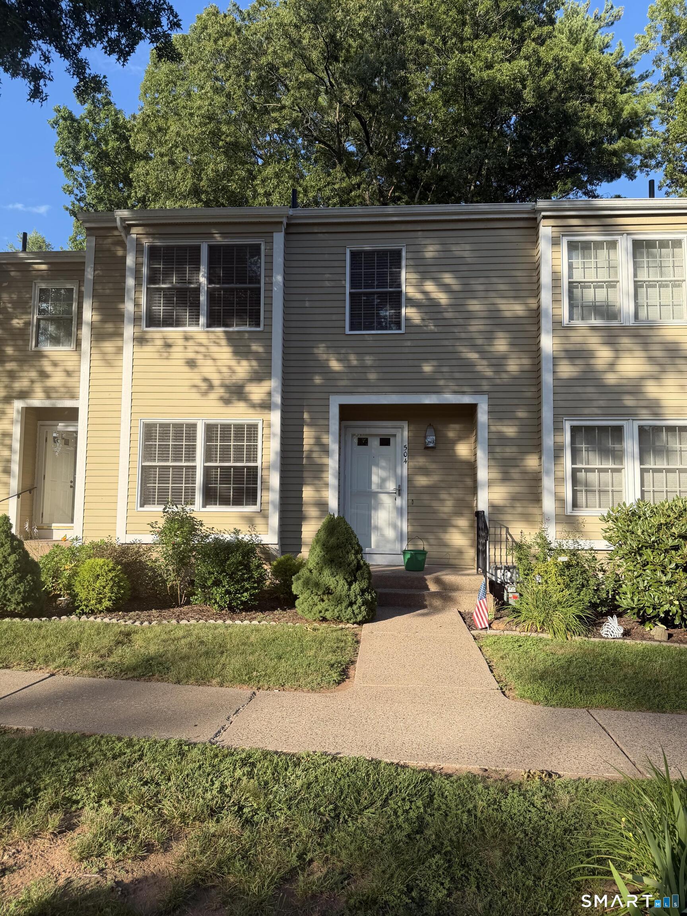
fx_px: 635
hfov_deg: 56.8
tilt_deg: +6.1
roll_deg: -1.3
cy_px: 458
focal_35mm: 24
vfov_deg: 71.6
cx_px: 344
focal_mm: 6.76
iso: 80
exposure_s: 1/1493
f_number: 1.78
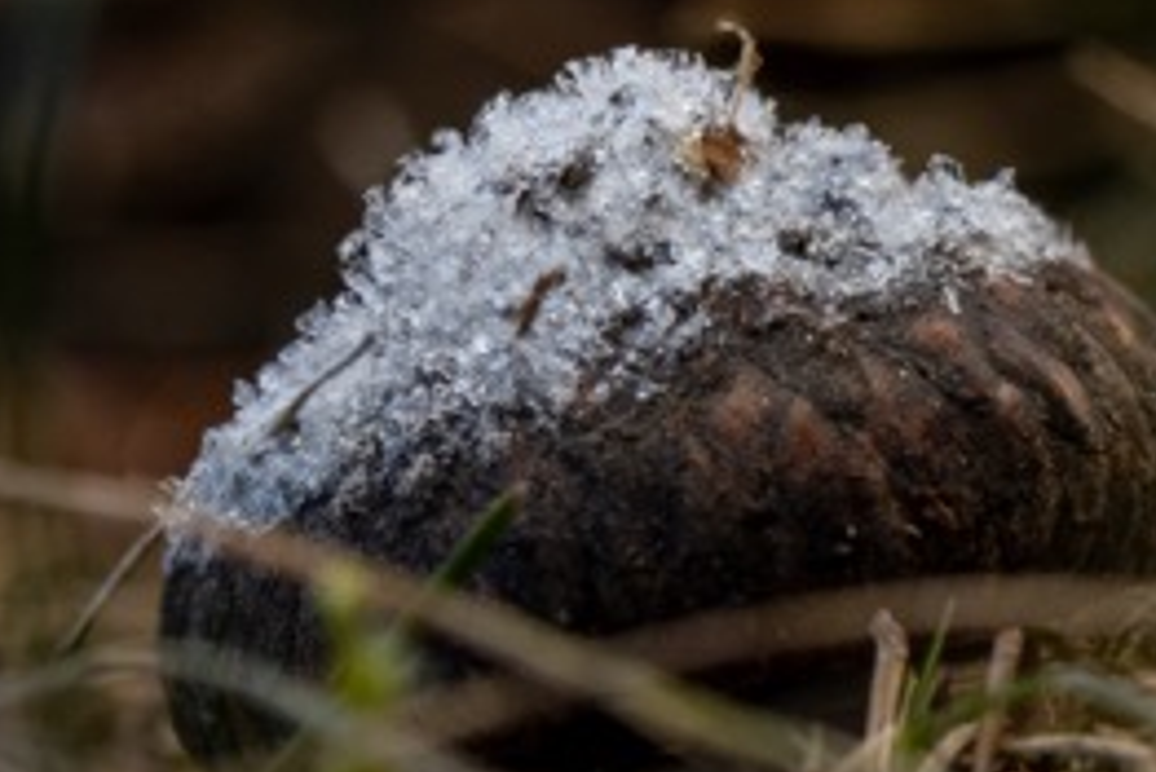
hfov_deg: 5.7
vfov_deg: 3.8
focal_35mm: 361
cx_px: 1028
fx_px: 11598
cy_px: 168
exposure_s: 1/125
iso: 500
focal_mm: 105
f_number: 11
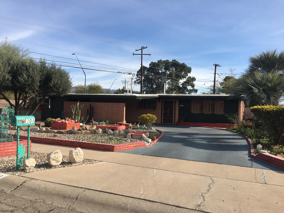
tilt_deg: +1.1
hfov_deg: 61.7
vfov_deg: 48.2
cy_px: 106
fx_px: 238
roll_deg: -2.6
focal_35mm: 29
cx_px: 142
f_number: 2.2
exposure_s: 1/1399
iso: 25
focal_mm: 4.15
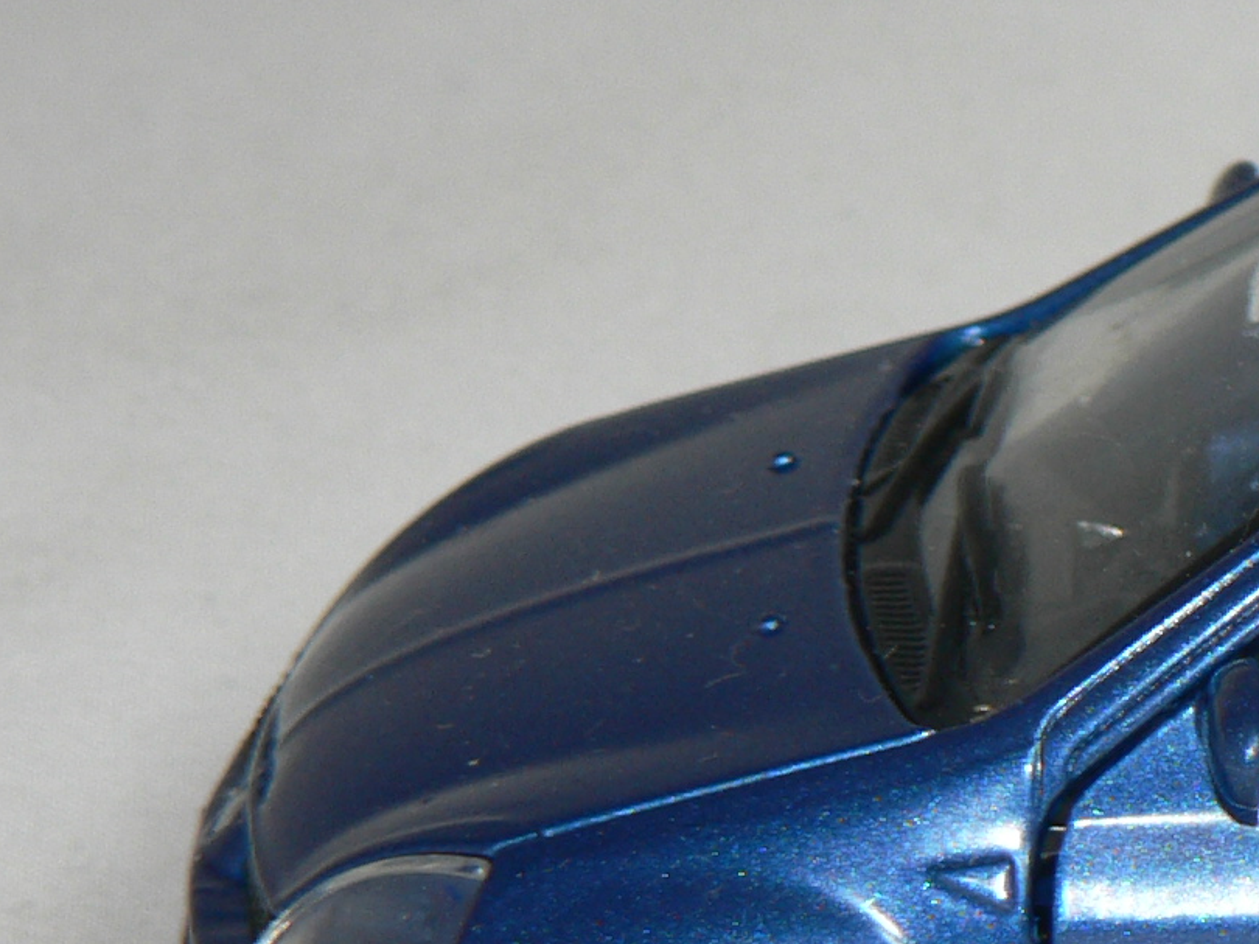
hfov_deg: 6.3
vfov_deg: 4.7
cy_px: 844
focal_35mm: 313
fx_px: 11381
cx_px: 1724
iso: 80
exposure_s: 1/60
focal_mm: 16.5
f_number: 3.2
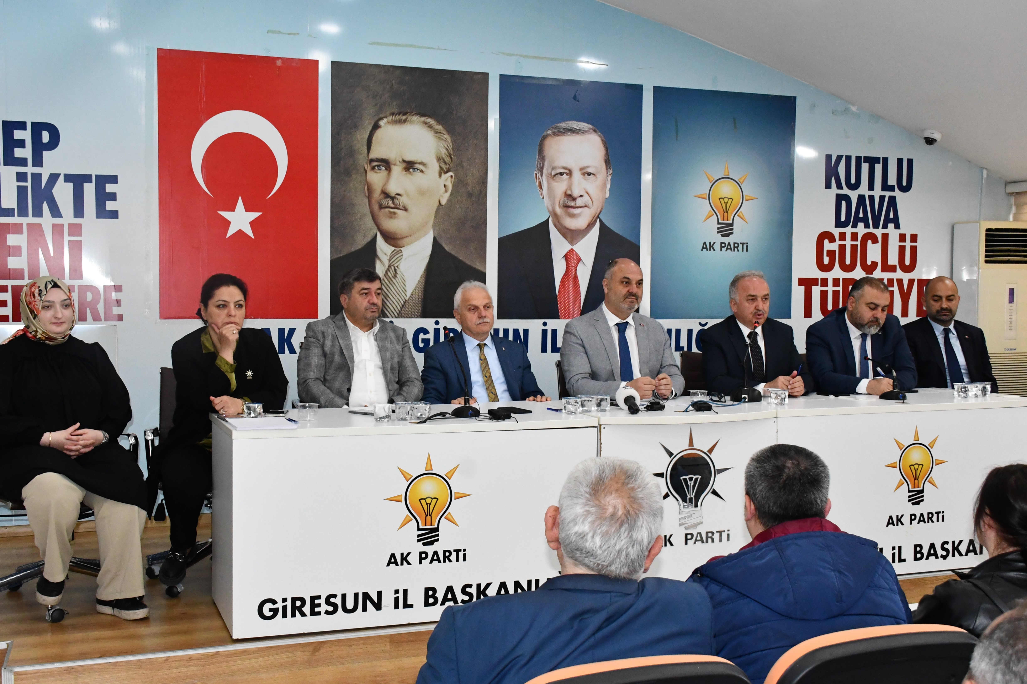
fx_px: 1027
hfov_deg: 53.1
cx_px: 514
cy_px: 342
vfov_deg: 36.9
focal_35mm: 36
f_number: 7.1
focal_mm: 24
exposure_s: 1/160
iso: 3200
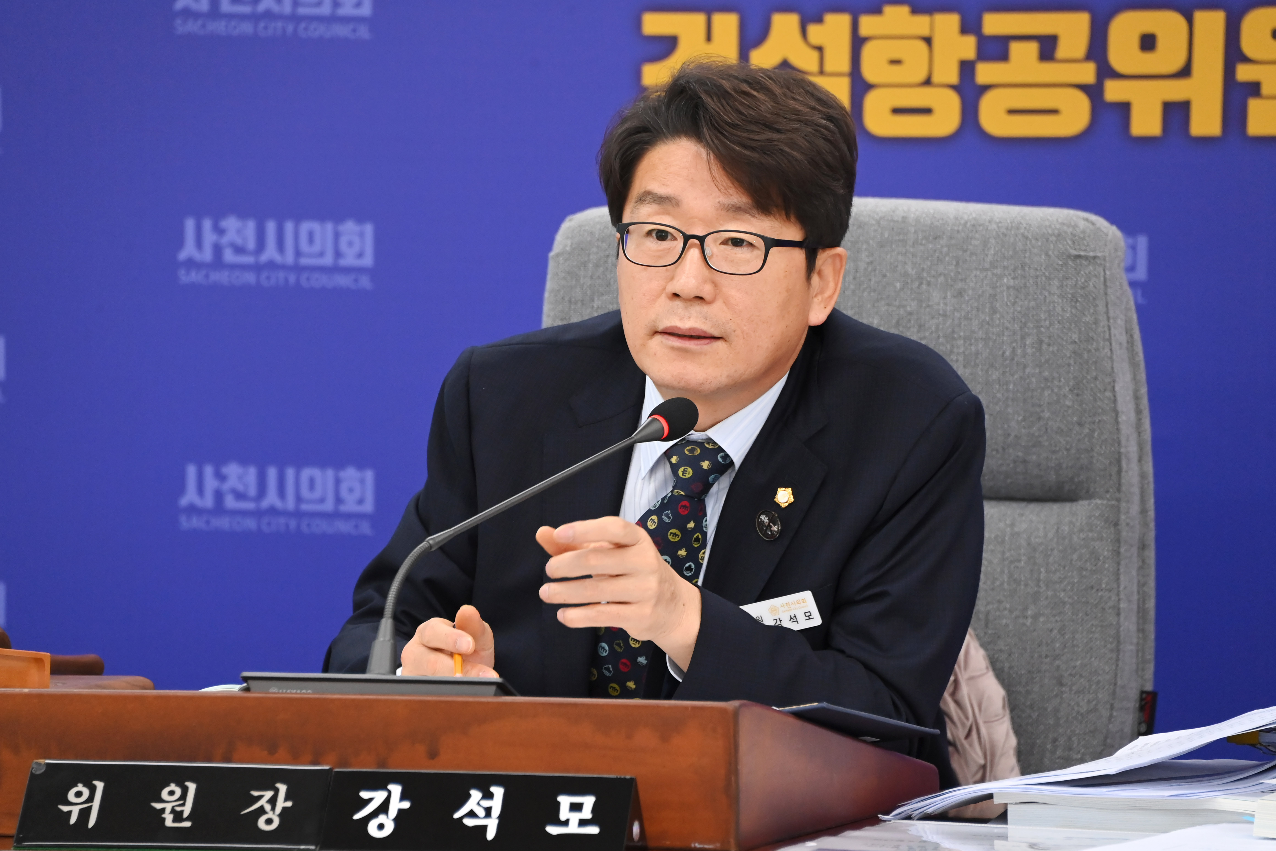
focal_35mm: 300
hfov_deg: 6.9
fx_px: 10633
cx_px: 638
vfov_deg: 4.6
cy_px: 426
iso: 4000
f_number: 6.3
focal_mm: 300
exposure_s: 1/250
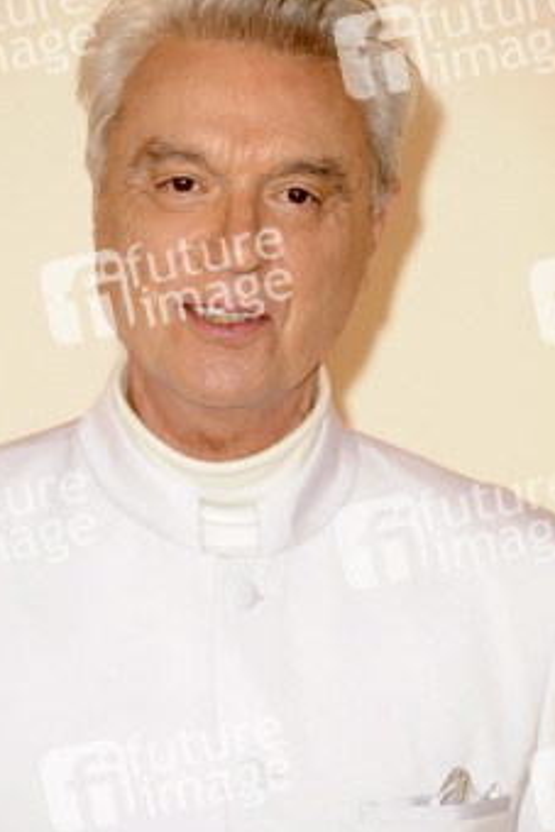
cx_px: 238
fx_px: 8154
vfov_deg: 5.8
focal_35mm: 353
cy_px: 409
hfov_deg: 3.9
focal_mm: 300
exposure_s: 1/200
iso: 1600
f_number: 6.3
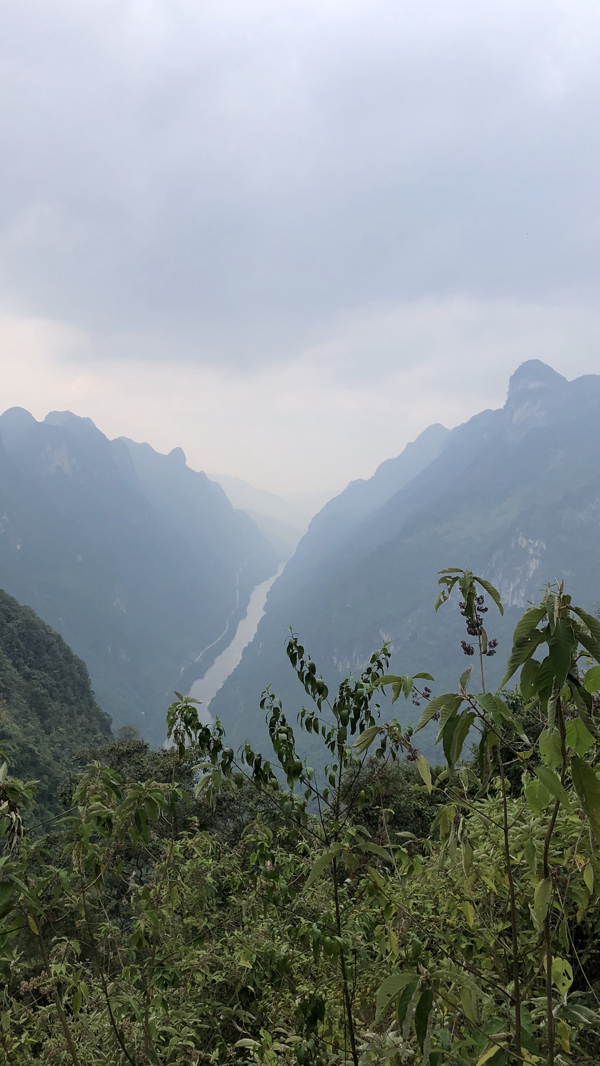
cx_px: 256
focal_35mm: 31
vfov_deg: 62.6
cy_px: 539
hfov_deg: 37.7
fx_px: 877
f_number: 1.8
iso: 20
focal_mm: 3.99
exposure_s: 1/727
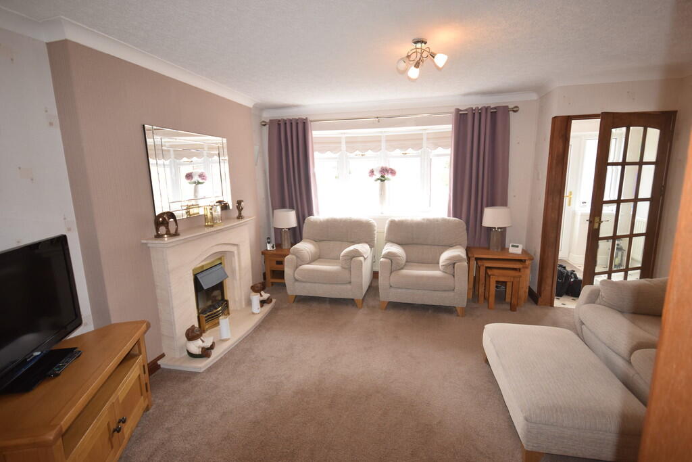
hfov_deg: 92.4
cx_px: 346
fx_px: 332
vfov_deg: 69.7
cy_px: 231
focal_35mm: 17
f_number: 5.6
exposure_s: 1/125
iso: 800
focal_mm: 11.5
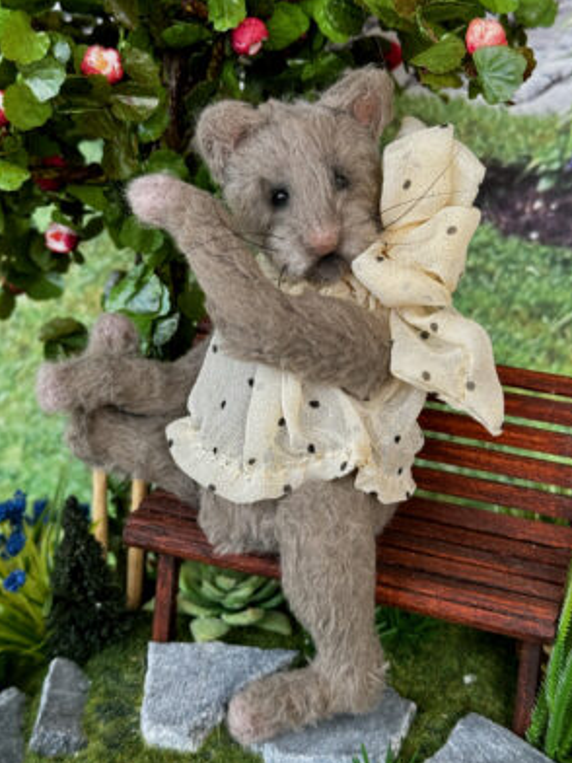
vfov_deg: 38.9
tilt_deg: -20.5
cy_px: 385
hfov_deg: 29.7
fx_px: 1080
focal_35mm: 49
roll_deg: +0.0
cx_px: 286
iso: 50
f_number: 1.78
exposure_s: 1/160
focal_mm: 6.76
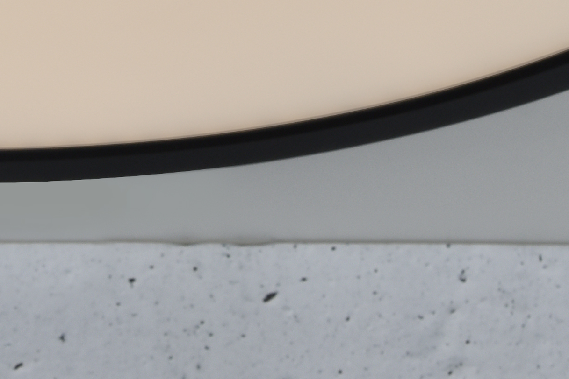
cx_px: 22
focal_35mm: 484
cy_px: -102
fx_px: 7651
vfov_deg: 2.8
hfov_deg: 4.3
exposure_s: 1/125
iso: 125
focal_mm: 80
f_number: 13
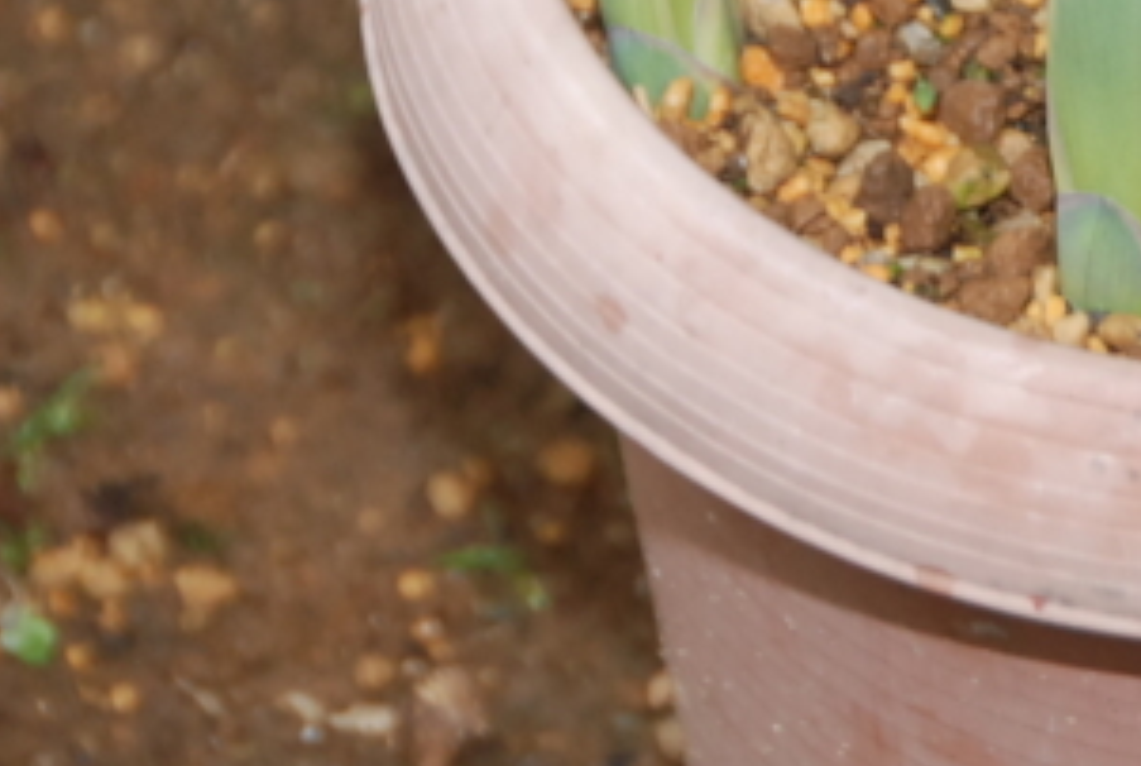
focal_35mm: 378
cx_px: 1384
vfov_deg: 3.6
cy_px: -239
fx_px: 12015
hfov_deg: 5.4
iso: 800
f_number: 7.1
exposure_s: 1/60
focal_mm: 95
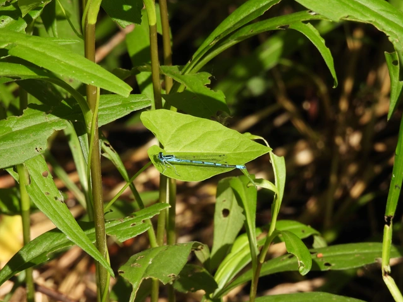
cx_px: 202
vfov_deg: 2.5
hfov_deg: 3.3
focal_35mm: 603
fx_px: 7021
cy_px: 151
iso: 100
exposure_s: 1/200
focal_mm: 107
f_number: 6.3
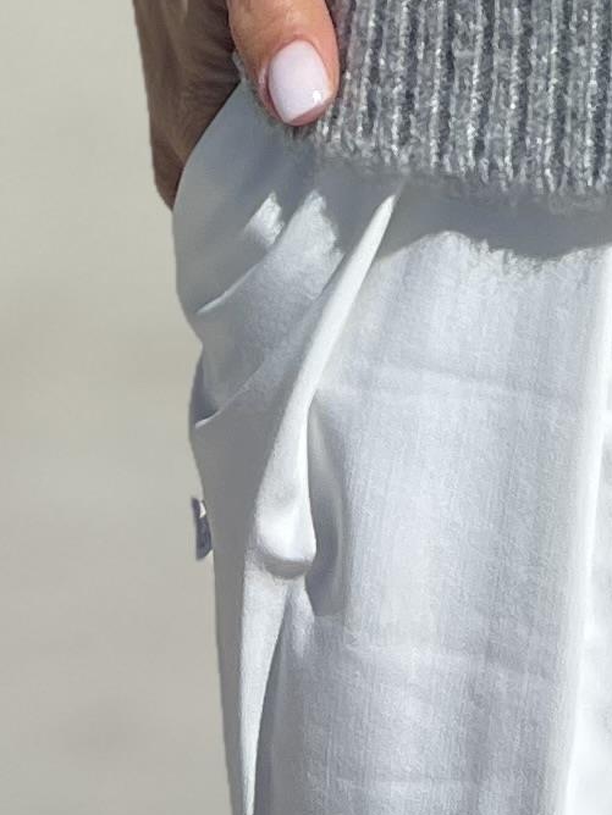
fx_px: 3701
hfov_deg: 9.2
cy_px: -1610
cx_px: 880
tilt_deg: +1.1
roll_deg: +0.0
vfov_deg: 9.7
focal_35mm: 157
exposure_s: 1/5882
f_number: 1.5
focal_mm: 5.7
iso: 50
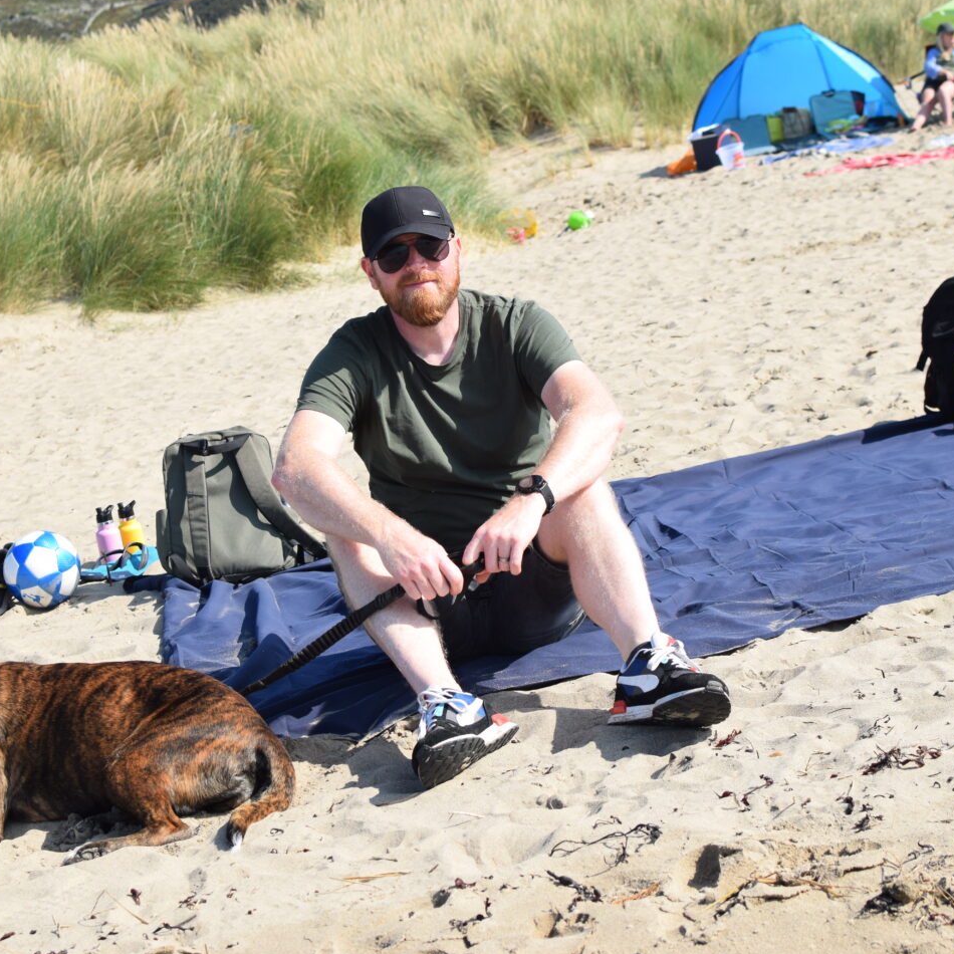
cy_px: 475
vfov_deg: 25.5
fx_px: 2109
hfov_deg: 25.5
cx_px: 406
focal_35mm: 68
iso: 400
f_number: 6.3
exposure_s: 1/1600
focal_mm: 35
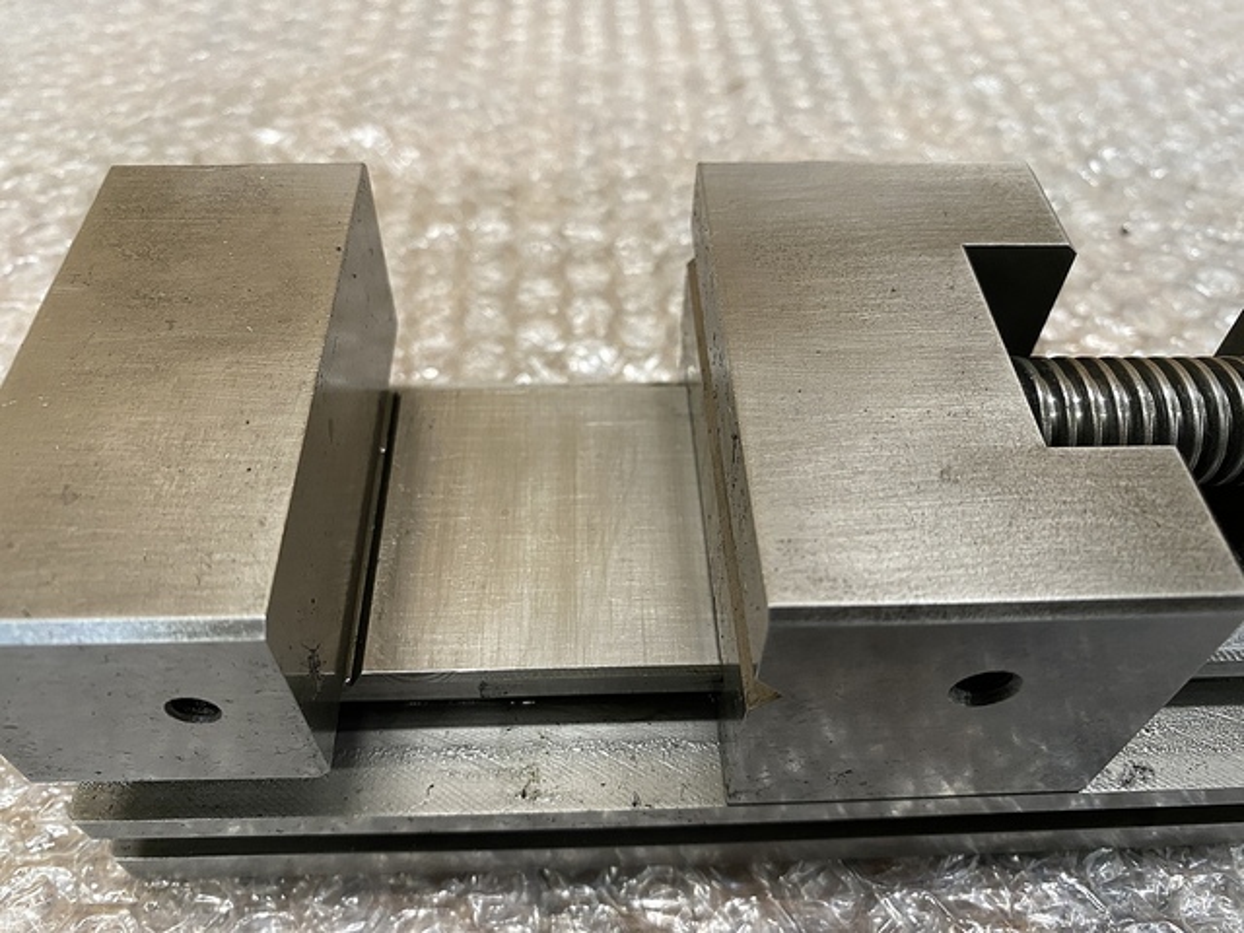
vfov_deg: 53.1
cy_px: 466
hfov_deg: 67.3
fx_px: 934
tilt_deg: -51.1
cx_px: 622
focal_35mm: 26
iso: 200
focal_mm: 4.25
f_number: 1.8
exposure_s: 1/60
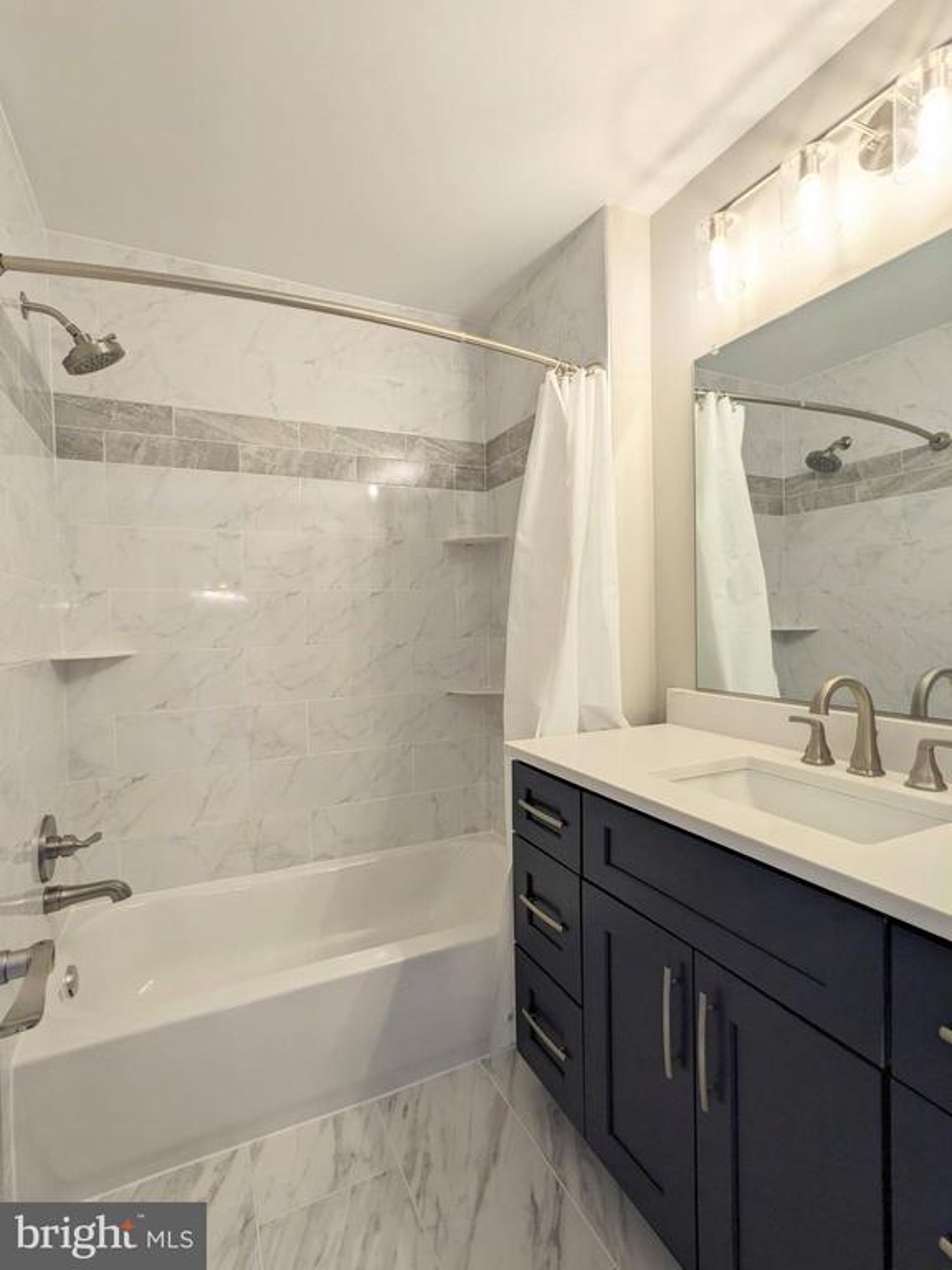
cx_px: 476
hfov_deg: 78.1
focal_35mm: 16
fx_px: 587
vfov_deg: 94.5
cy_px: 635
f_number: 2.2
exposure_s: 1/30
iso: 35
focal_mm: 2.22
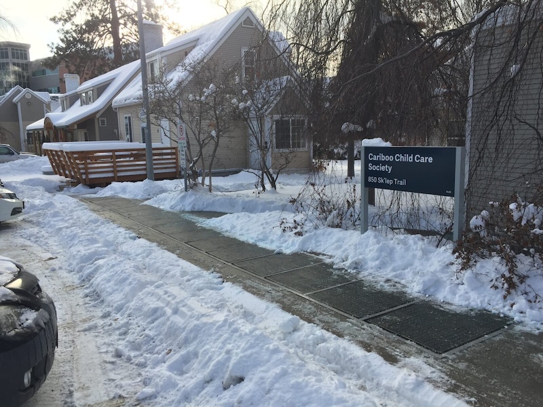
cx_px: 272
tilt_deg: -7.6
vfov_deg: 48.2
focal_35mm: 29
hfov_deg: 61.7
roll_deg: +1.6
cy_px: 204
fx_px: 455
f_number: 2.2
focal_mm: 4.15
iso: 32
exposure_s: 1/1319
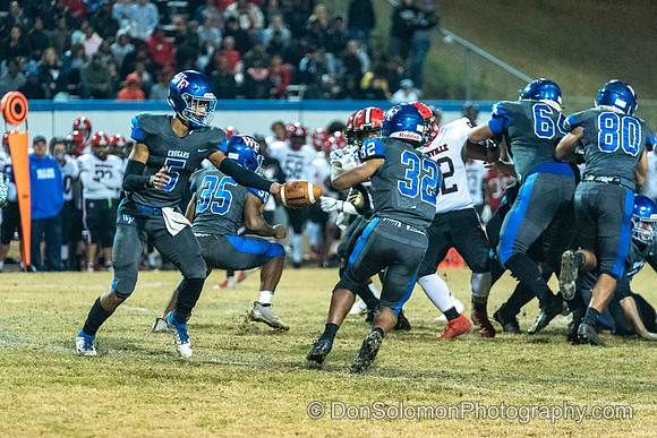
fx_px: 4721
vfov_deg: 5.3
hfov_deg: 8.0
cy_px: 187
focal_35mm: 259
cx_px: 255
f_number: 2.8
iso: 8000
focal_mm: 181
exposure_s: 1/800
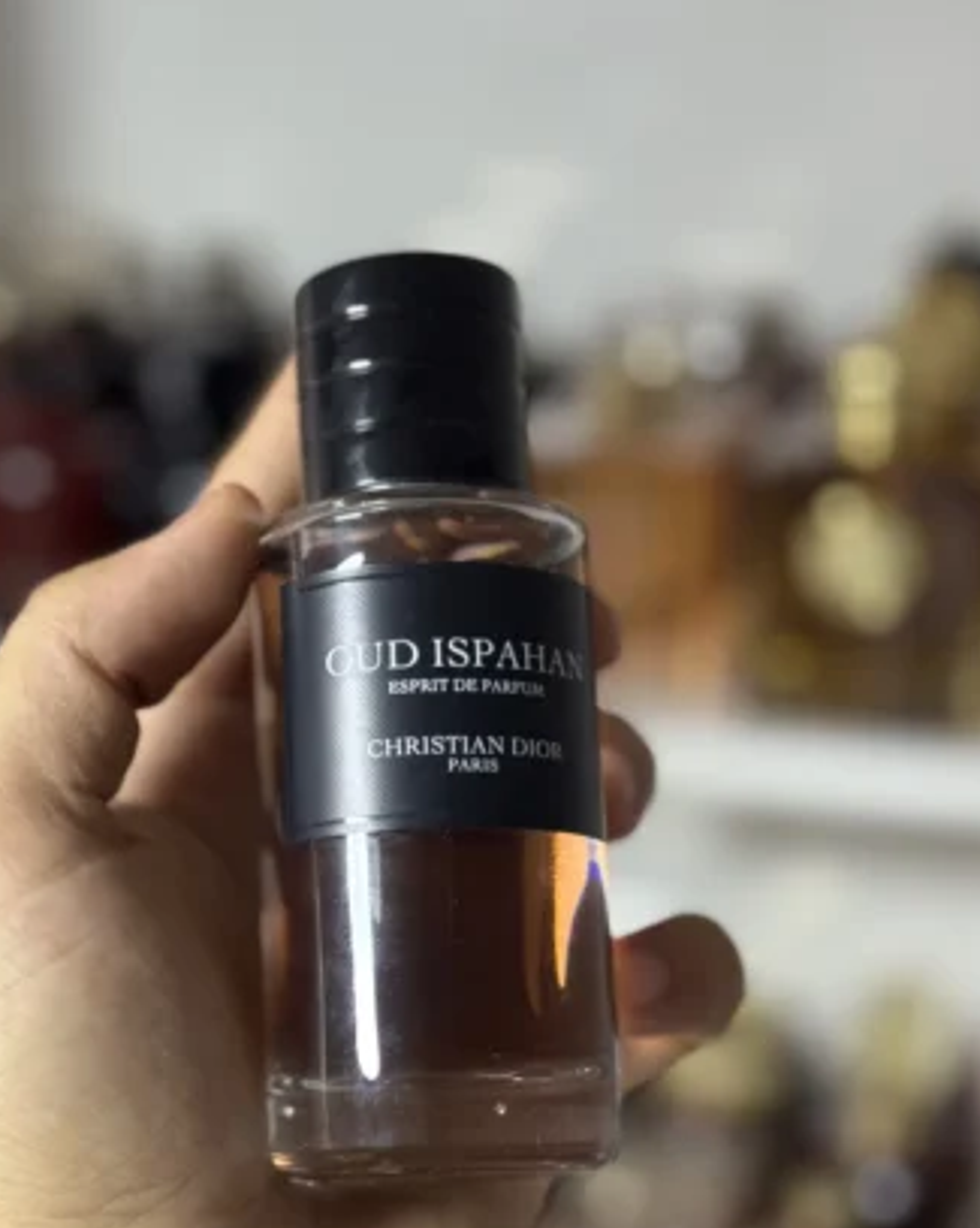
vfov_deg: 28.6
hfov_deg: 23.1
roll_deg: +0.3
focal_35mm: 66
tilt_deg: -21.7
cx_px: 413
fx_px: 2396
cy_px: 810
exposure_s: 1/50
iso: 160
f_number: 1.78
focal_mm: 6.76
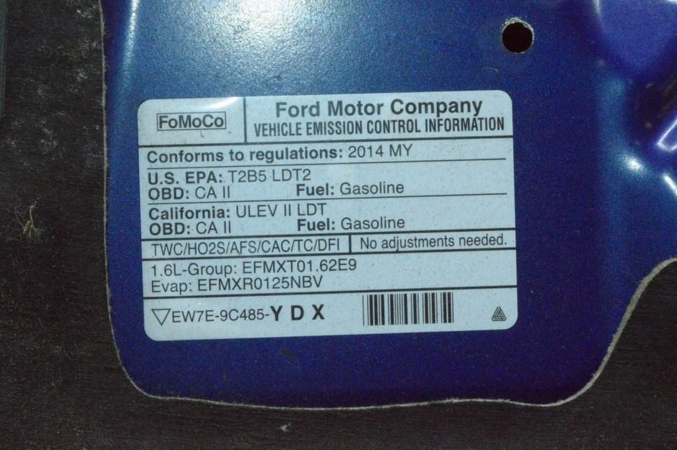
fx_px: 1550
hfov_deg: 24.6
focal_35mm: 82
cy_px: 225
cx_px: 338
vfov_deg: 16.5
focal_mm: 55
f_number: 36
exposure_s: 1/50
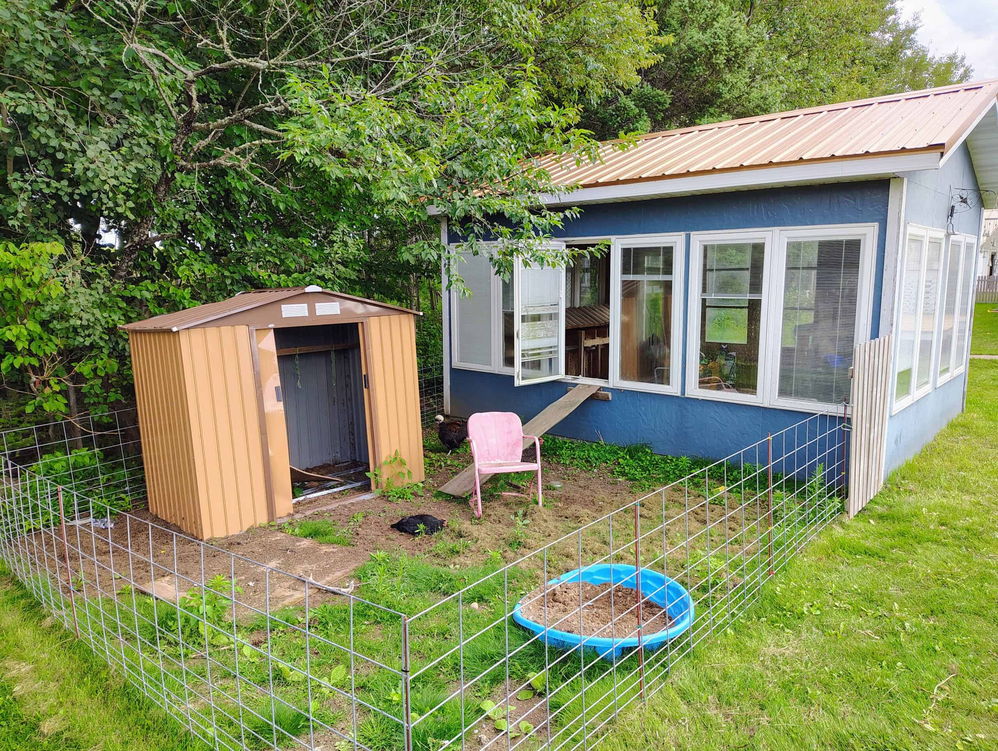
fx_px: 693
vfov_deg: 56.9
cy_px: 376
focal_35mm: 24
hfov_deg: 71.5
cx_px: 499
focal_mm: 5.56
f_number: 1.8
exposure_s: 1/200
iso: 124
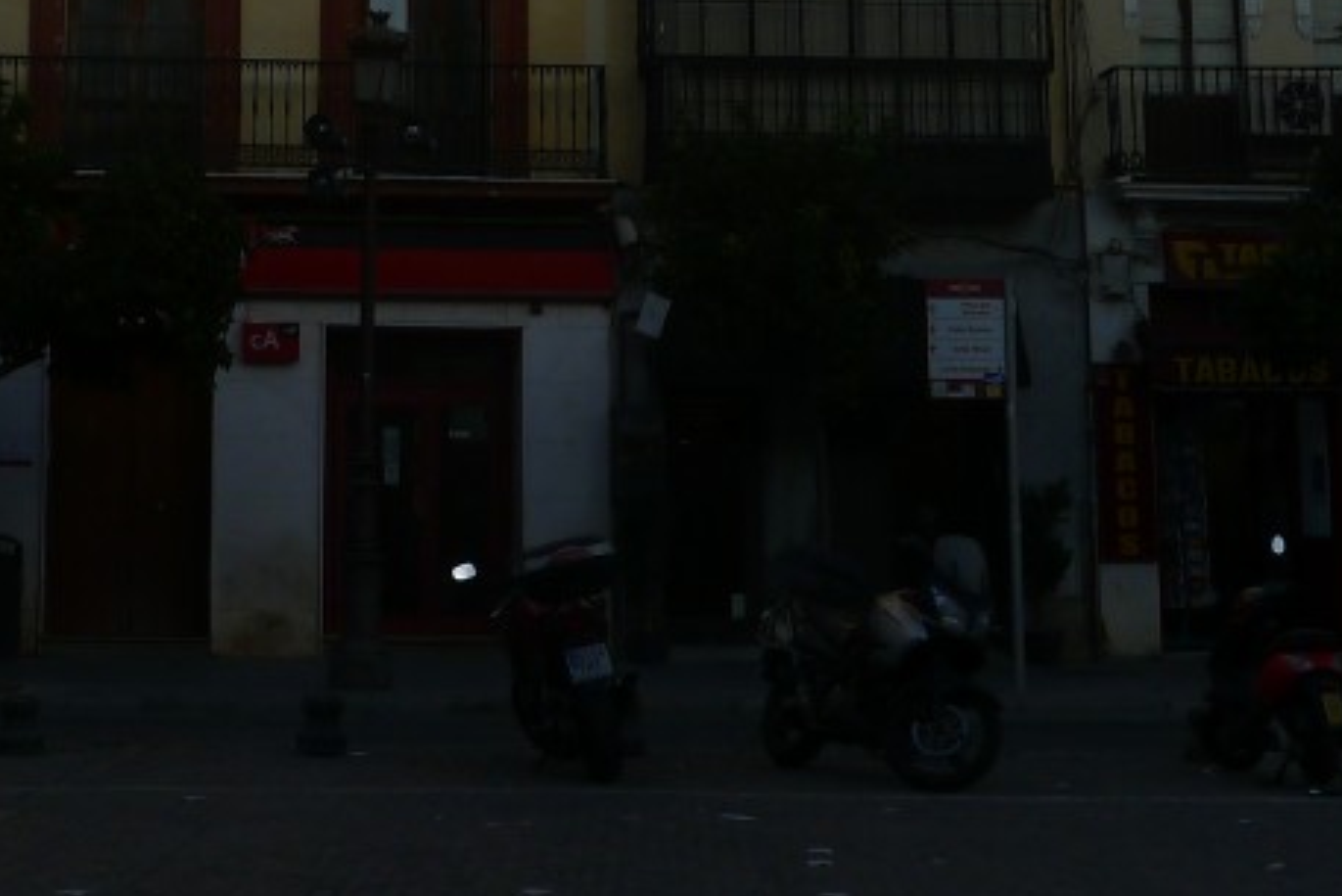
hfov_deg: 24.0
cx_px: 369
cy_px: -120
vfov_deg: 15.8
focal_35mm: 84
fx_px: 3132
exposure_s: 1/800
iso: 80
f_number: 4
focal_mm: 6.8
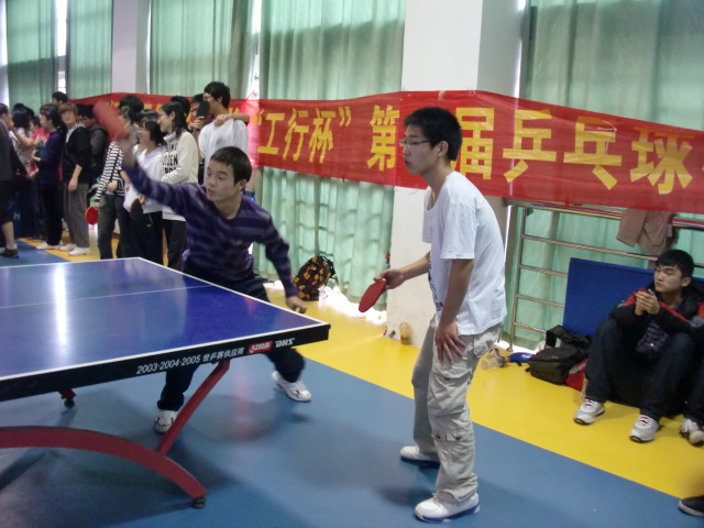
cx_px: 352
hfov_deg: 51.4
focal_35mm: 36
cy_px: 264
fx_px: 732
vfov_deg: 39.7
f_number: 2.8
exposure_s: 1/60
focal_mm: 6.3
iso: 400
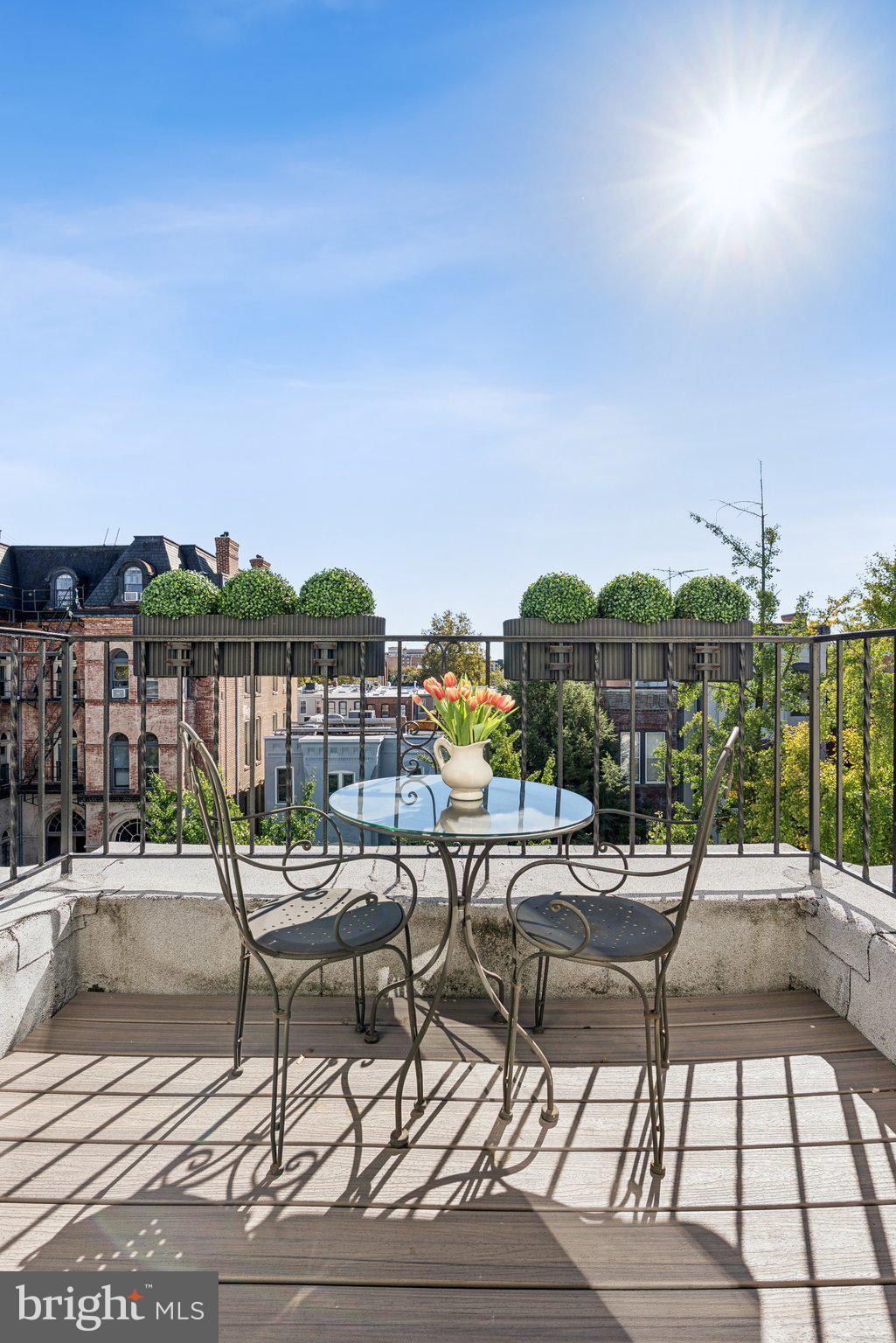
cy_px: 672
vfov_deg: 95.0
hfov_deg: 72.1
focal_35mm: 16
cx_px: 448
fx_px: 616
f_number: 10
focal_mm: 16.5
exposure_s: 1/160
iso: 80
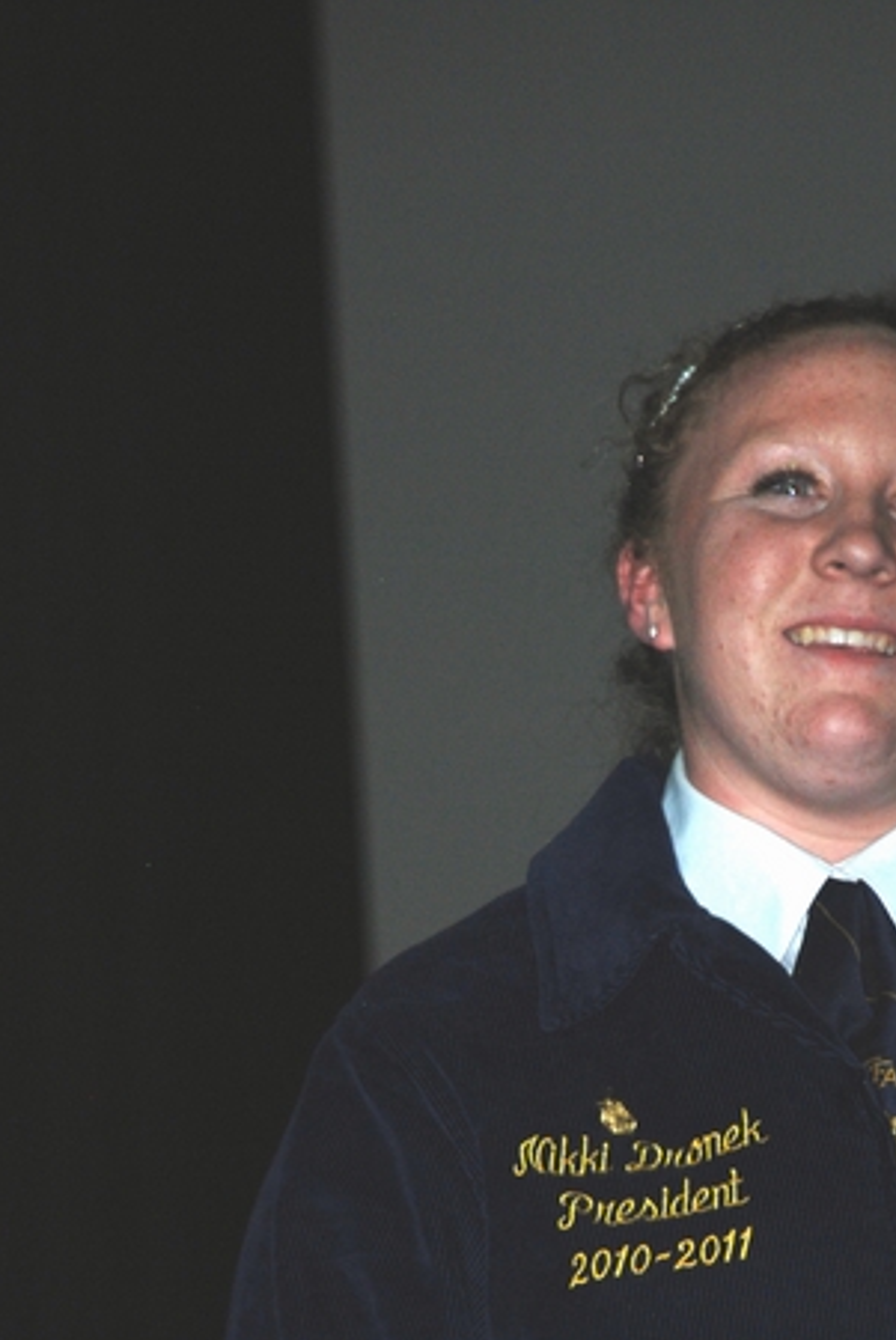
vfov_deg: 6.1
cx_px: 732
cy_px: 1030
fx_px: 12582
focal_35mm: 338
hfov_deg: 4.1
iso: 220
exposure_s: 1/60
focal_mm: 135
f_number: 5.6
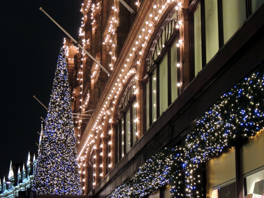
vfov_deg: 16.4
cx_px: 132
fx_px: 686
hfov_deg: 21.8
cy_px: 99
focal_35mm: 90
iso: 800
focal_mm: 16
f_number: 4.1
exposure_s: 1/10
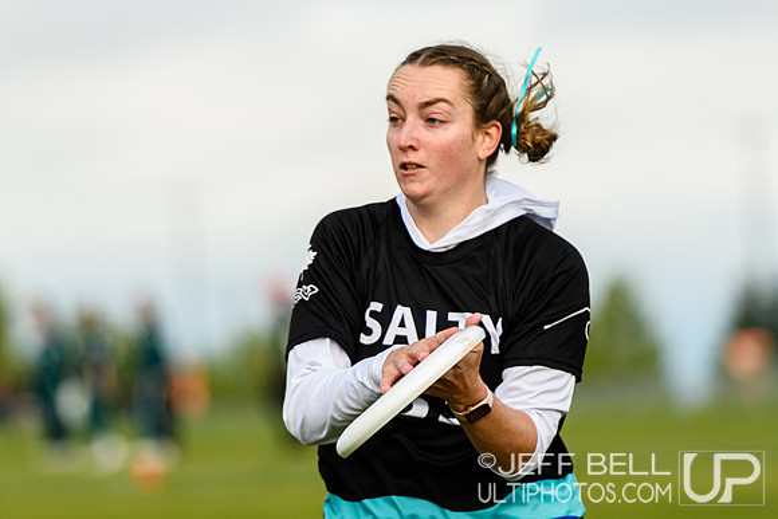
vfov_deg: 3.5
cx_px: 389
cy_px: 174
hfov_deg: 5.2
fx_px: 8610
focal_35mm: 398
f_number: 3.2
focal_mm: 200
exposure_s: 1/1250
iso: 250
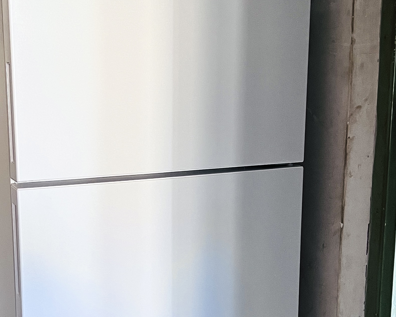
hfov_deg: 28.7
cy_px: 215
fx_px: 762
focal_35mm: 65
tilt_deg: -12.0
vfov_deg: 23.4
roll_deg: +1.1
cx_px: 102
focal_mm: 5.7
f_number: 1.5
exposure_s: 1/60
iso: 200
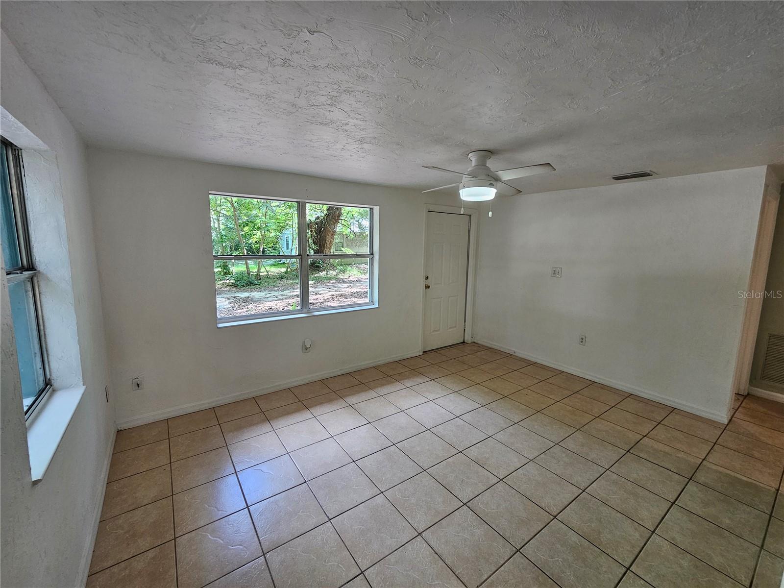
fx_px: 294
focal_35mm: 13
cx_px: 392
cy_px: 294
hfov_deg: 106.2
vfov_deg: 89.9
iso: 125
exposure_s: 1/60
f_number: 2.2
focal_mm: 2.2
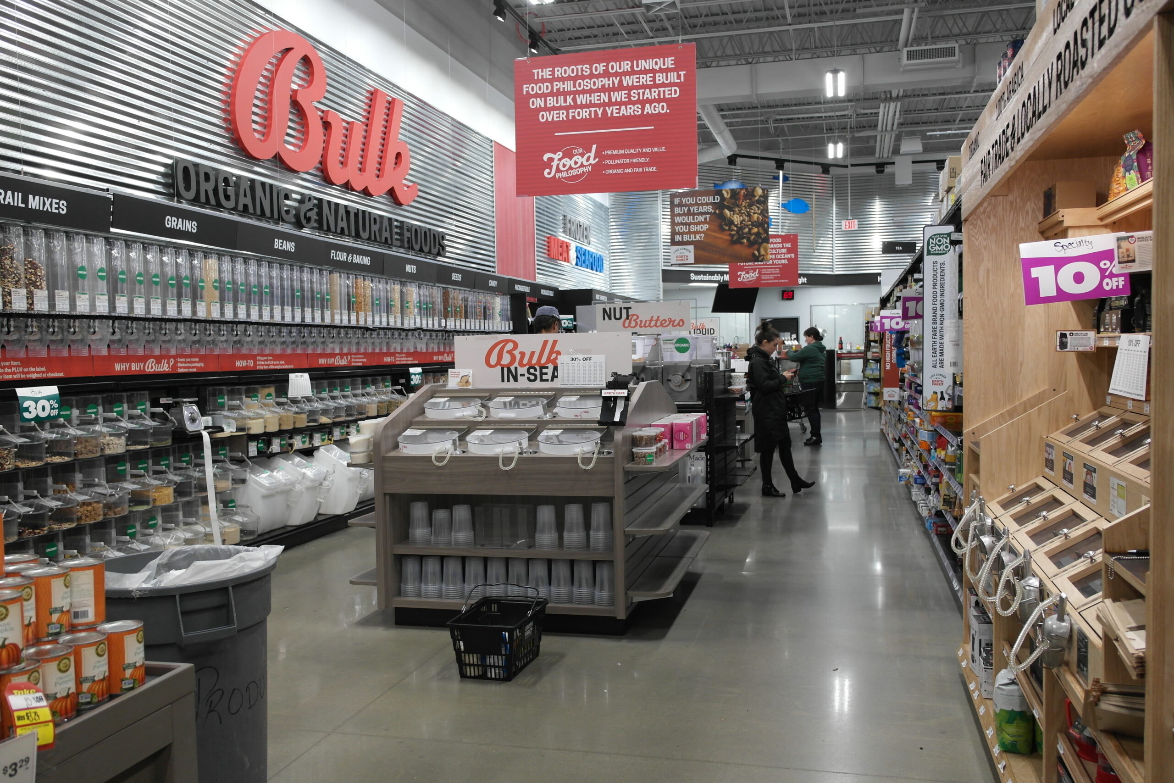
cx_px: 587
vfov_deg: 43.6
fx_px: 978
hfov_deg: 61.9
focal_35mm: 30
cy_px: 392
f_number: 3.5
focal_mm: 20
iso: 400
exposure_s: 1/80
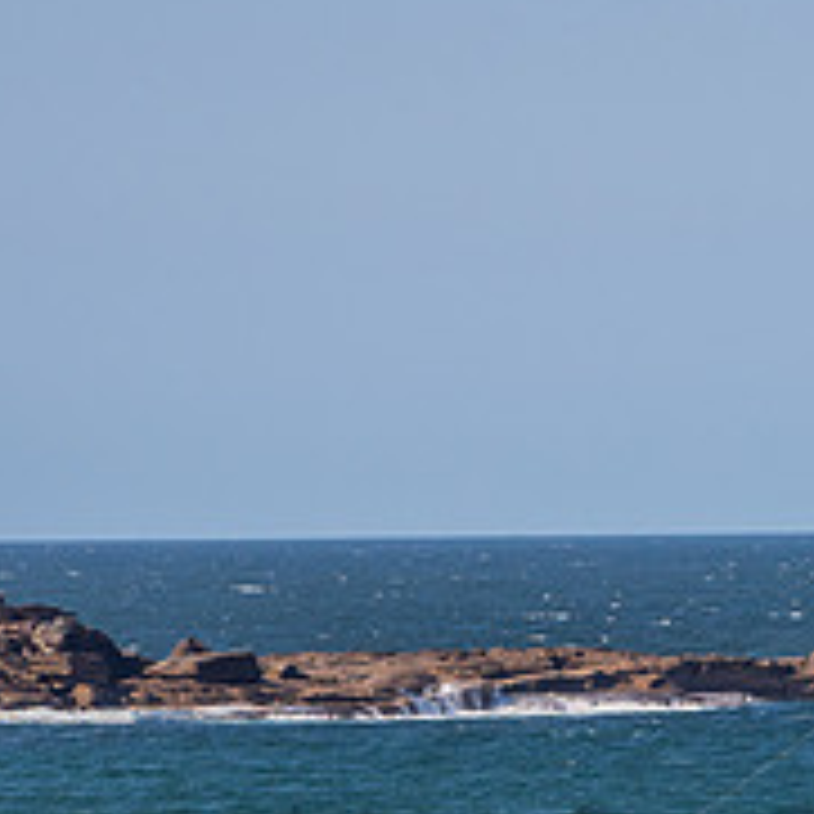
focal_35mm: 545
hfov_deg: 3.2
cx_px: 751
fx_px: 14499
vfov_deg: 3.2
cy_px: 839
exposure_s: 1/800
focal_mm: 200
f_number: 5.6
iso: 280
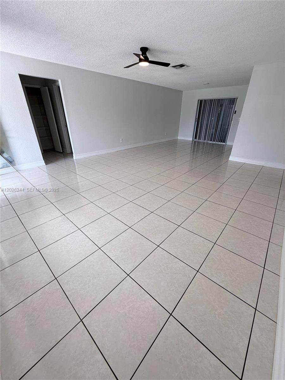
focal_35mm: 14
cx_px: 142
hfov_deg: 85.7
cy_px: 190
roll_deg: -0.7
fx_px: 154
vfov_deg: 102.1
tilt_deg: -25.9
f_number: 2.2
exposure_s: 1/99
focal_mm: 2.22
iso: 50
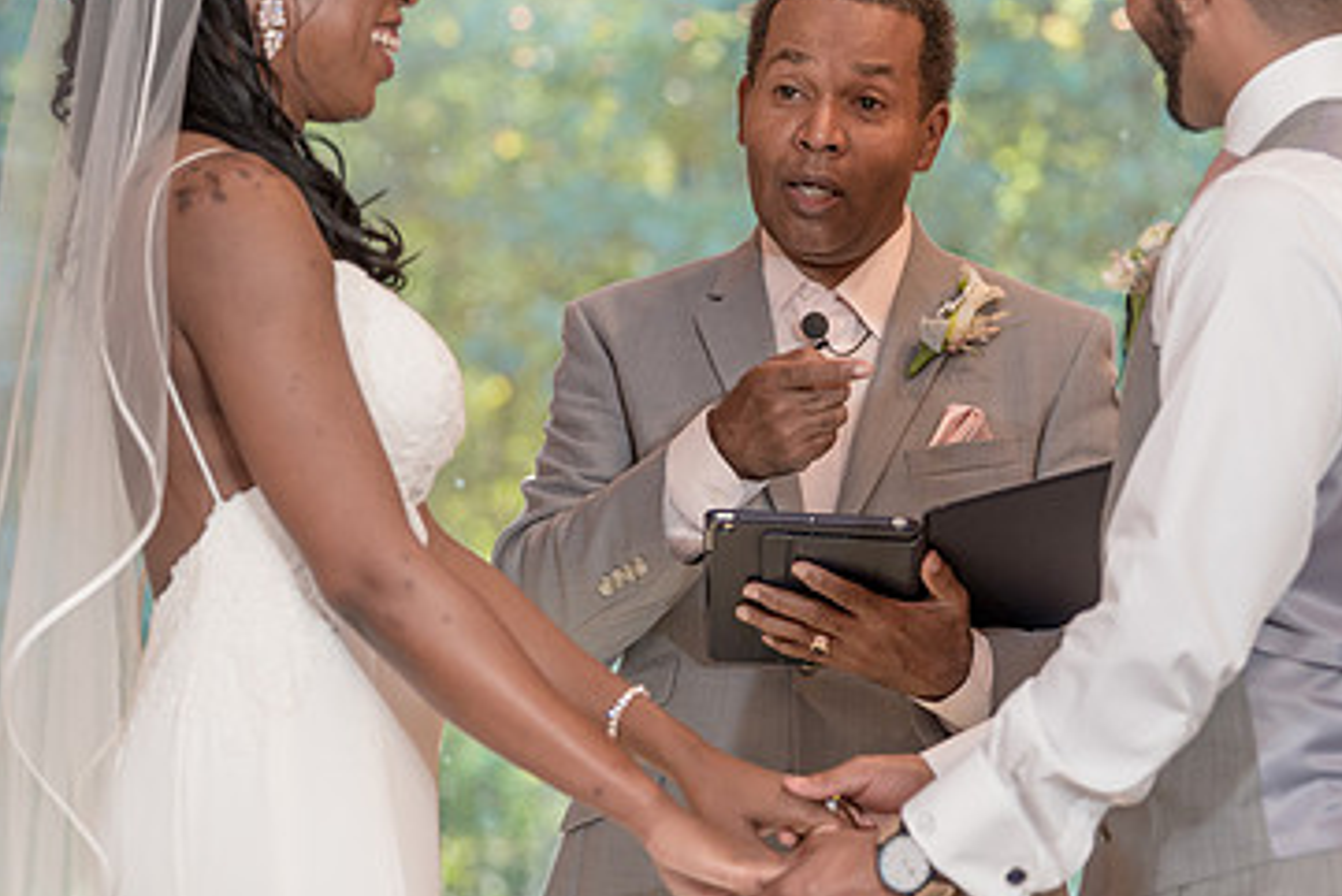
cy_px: 340
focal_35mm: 202
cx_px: 739
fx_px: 7533
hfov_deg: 10.2
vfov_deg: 6.8
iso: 800
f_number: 4
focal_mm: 114
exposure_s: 1/100
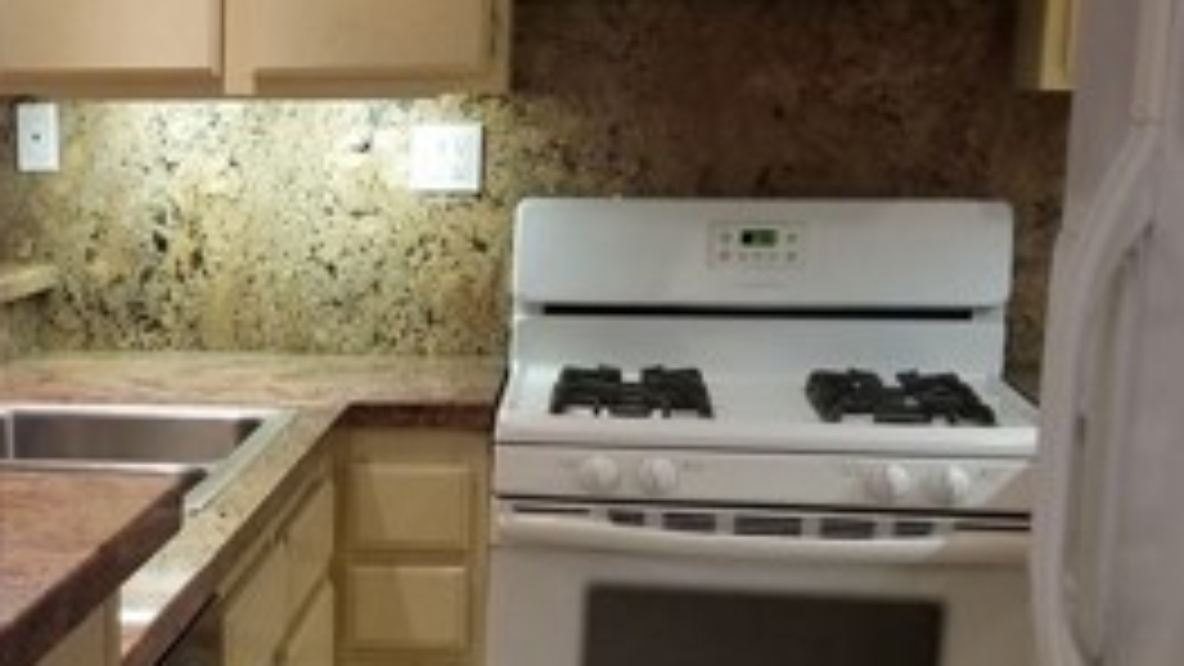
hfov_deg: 29.7
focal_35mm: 69
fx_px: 2166
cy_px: 639
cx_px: 194
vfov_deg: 17.2
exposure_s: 1/40
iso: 160
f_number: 1.7
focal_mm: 4.25
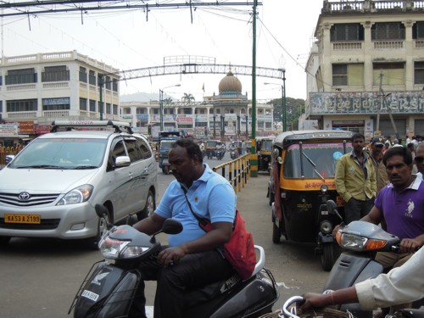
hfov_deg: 38.2
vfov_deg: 29.1
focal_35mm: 50
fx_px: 612
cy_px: 159
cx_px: 212
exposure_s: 1/1000
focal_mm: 9
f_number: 3.3
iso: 160
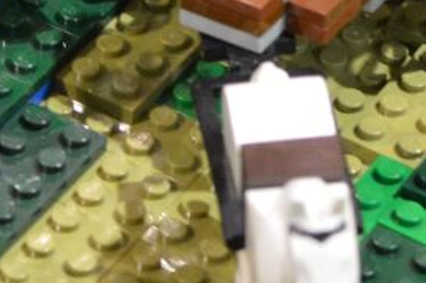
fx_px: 4129
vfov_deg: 3.9
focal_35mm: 349
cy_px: -2
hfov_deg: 5.9
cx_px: 68
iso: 1000
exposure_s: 1/40
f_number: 4
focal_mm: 35
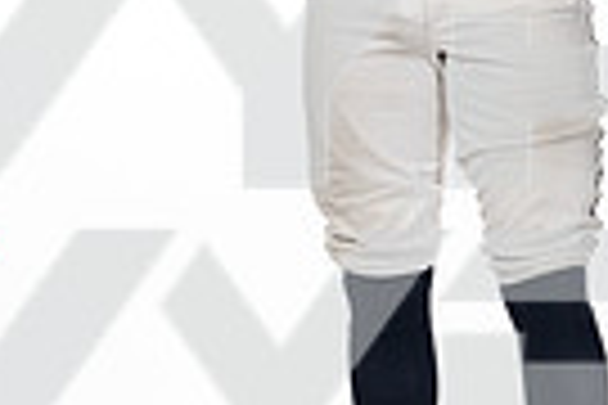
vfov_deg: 8.2
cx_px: 396
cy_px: 54
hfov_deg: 12.3
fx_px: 2820
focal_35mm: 167
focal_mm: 50
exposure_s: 1/250
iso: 400
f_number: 6.3
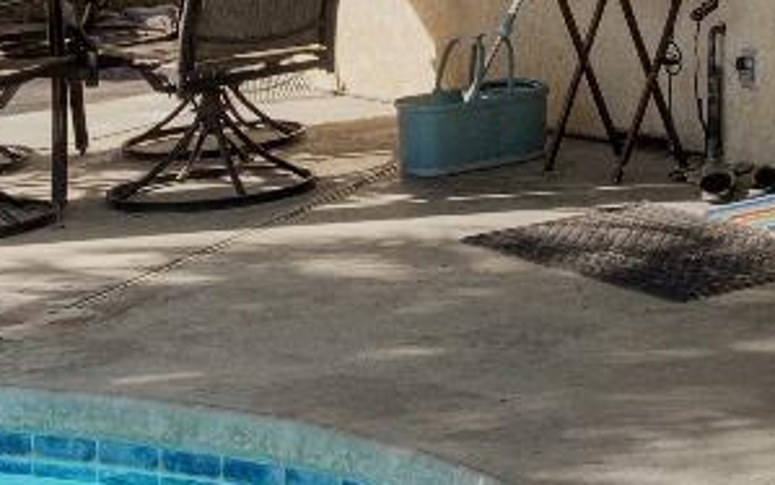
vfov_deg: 14.2
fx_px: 1838
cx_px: 1159
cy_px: -202
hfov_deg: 20.4
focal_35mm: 87
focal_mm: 17
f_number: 5.6
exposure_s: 1/2000
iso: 400
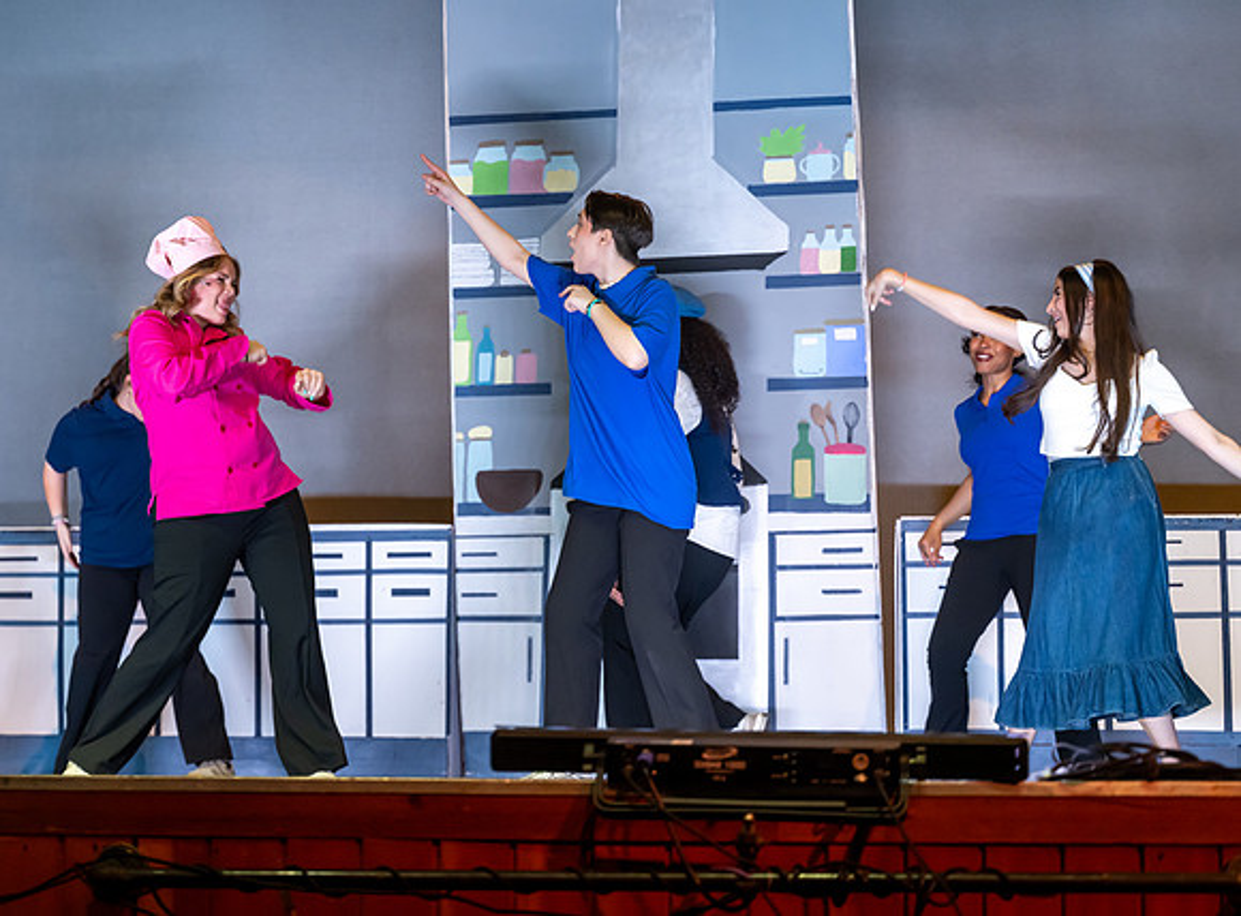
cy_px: 387
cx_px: 445
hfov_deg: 22.5
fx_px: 3113
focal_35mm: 87
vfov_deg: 16.7
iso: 1800
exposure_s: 1/320
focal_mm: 70
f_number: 2.8
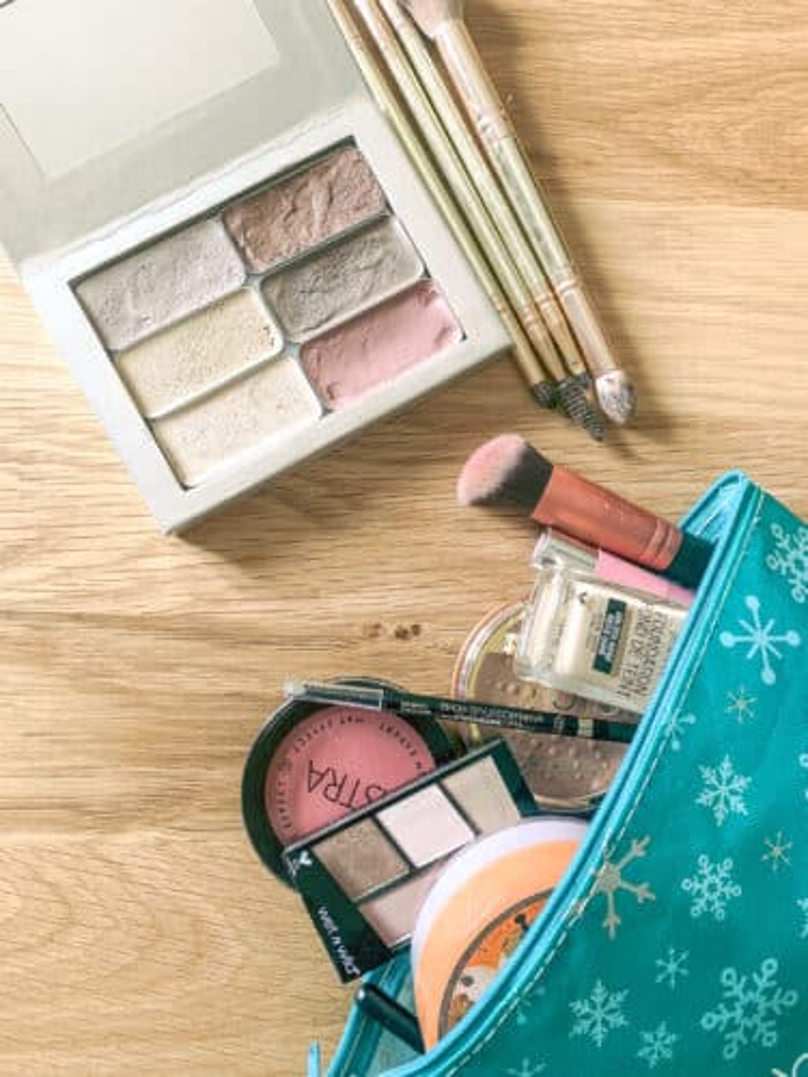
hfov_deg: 53.1
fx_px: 809
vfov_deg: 67.3
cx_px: 404
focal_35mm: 26
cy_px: 538
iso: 160
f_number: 1.8
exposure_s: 1/60
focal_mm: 4.25
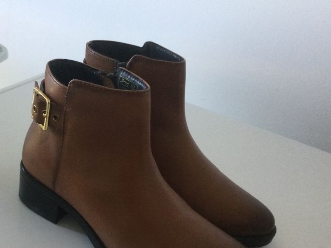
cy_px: 182
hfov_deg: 39.8
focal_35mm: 47
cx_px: 103
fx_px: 449
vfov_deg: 30.4
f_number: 2.4
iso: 125
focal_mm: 3.3
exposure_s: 1/33
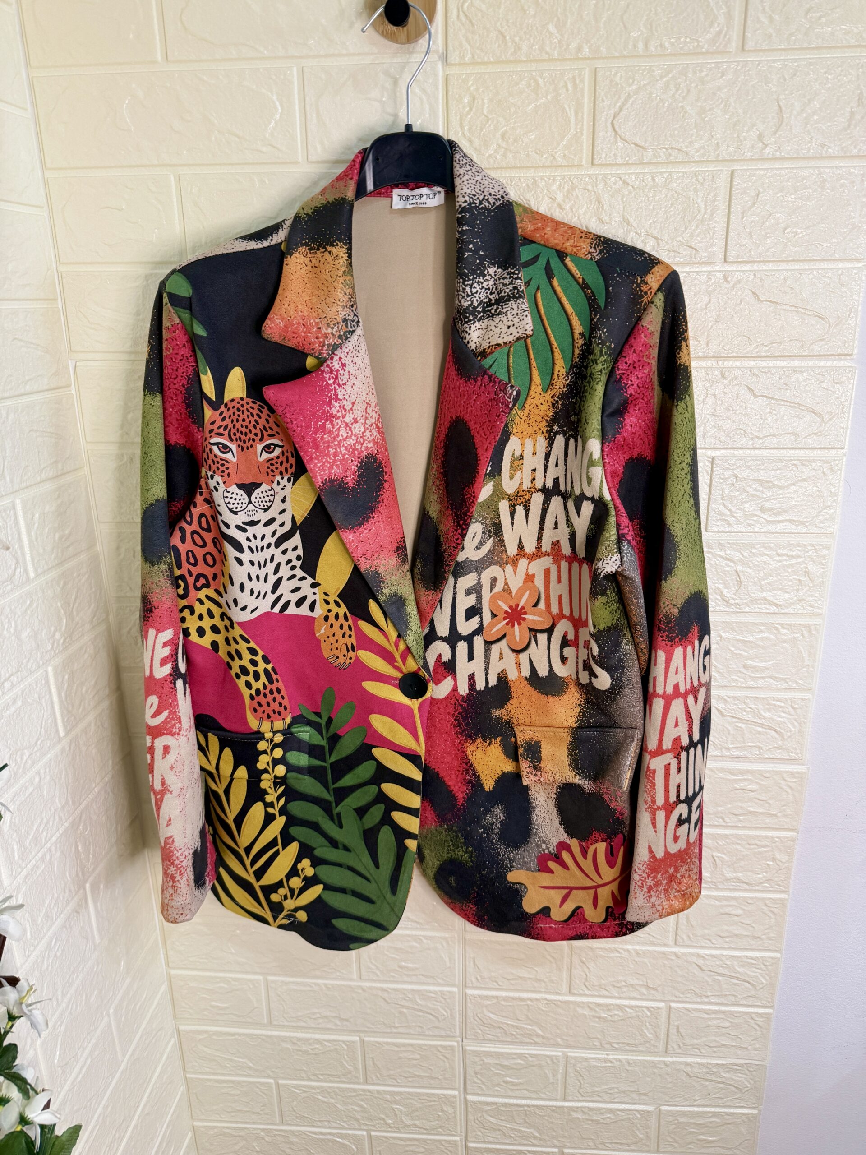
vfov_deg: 71.6
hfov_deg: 56.8
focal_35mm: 24
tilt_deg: -17.9
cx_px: 433
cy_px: 578
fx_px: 801
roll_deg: +2.2
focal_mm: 6.76
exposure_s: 1/100
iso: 200
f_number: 1.78
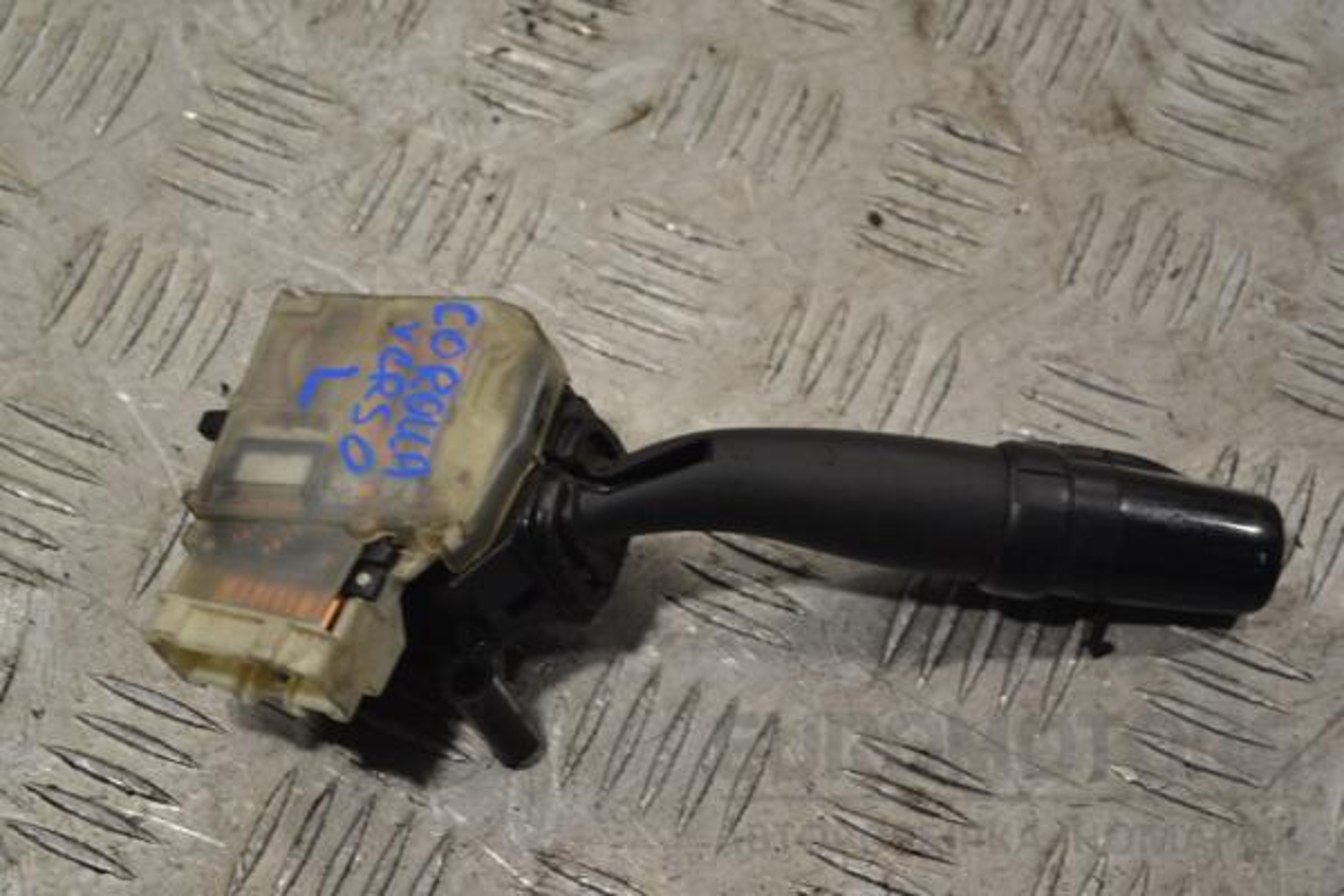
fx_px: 3080
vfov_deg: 16.6
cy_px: 448
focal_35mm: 82
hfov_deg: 24.6
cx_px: 672
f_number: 5.6
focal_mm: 55
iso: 400
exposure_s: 1/100
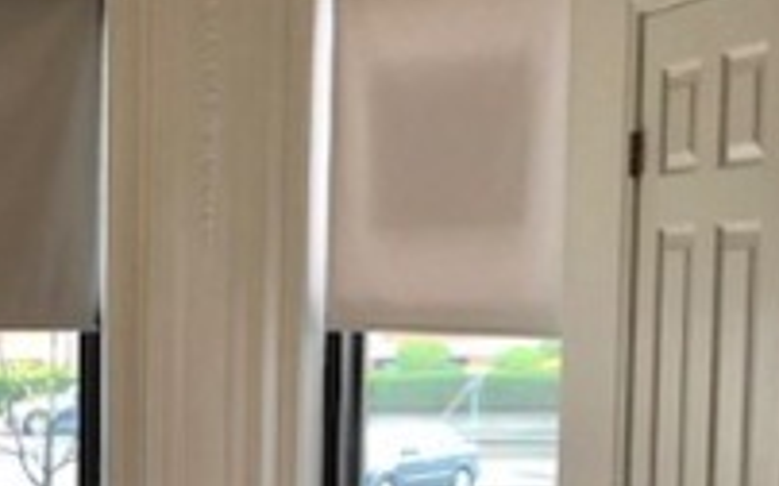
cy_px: 563
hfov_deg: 20.4
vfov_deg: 13.0
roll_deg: -0.4
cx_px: -33
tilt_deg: -8.5
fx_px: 2079
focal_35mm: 98
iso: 40
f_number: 1.8
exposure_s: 1/15
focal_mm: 3.99
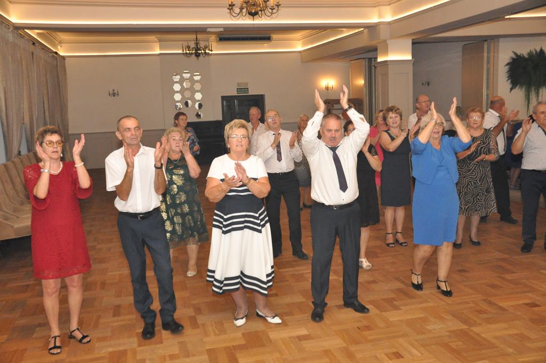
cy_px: 182
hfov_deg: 53.2
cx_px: 273
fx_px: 545
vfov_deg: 36.8
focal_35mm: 36
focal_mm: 24
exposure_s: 1/60
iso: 2500
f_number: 4
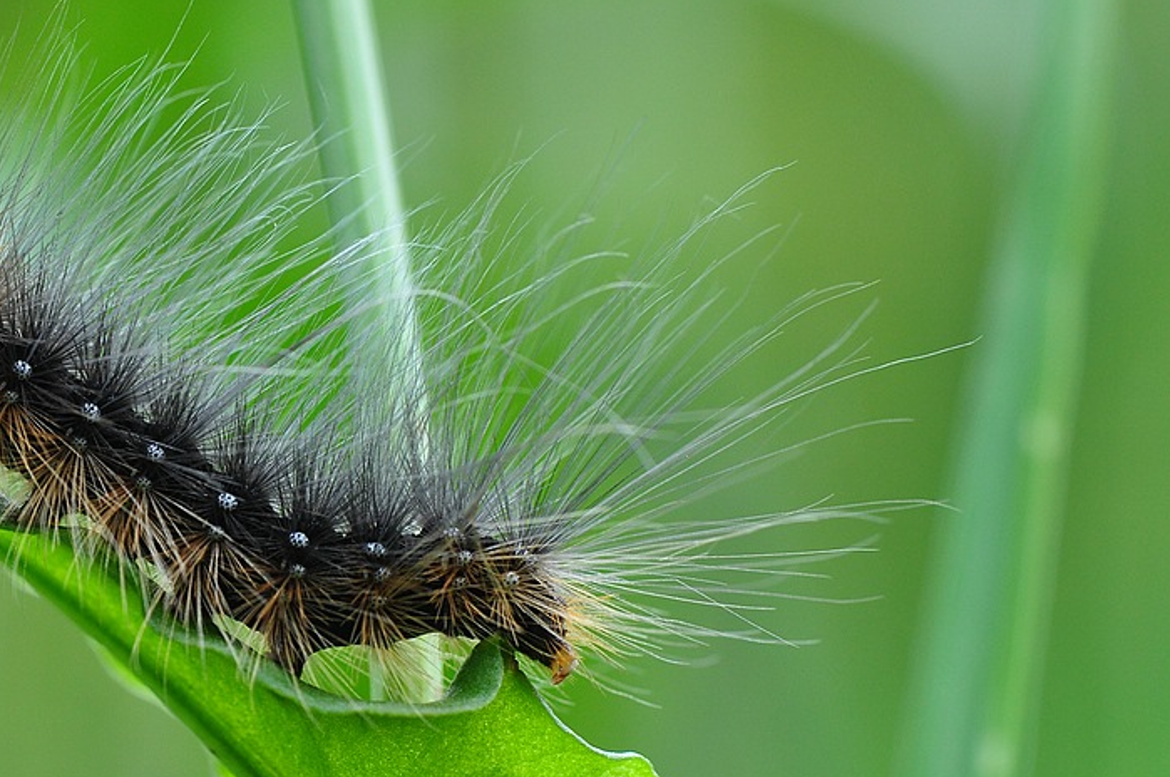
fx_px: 7488
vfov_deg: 5.9
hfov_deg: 8.9
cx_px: 358
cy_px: 472
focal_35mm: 231
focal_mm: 105
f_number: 9
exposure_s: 1/80
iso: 400
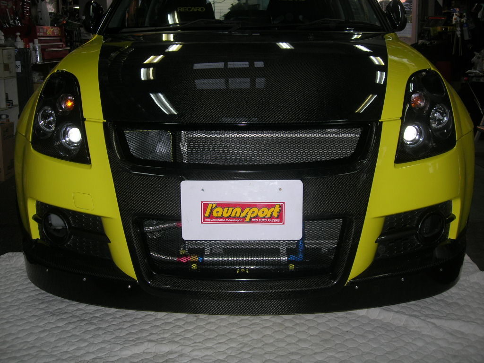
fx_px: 531
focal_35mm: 38
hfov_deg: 49.0
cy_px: 182
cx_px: 242
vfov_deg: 37.7
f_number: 2.8
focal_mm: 7.8
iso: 64
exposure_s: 1/60.1
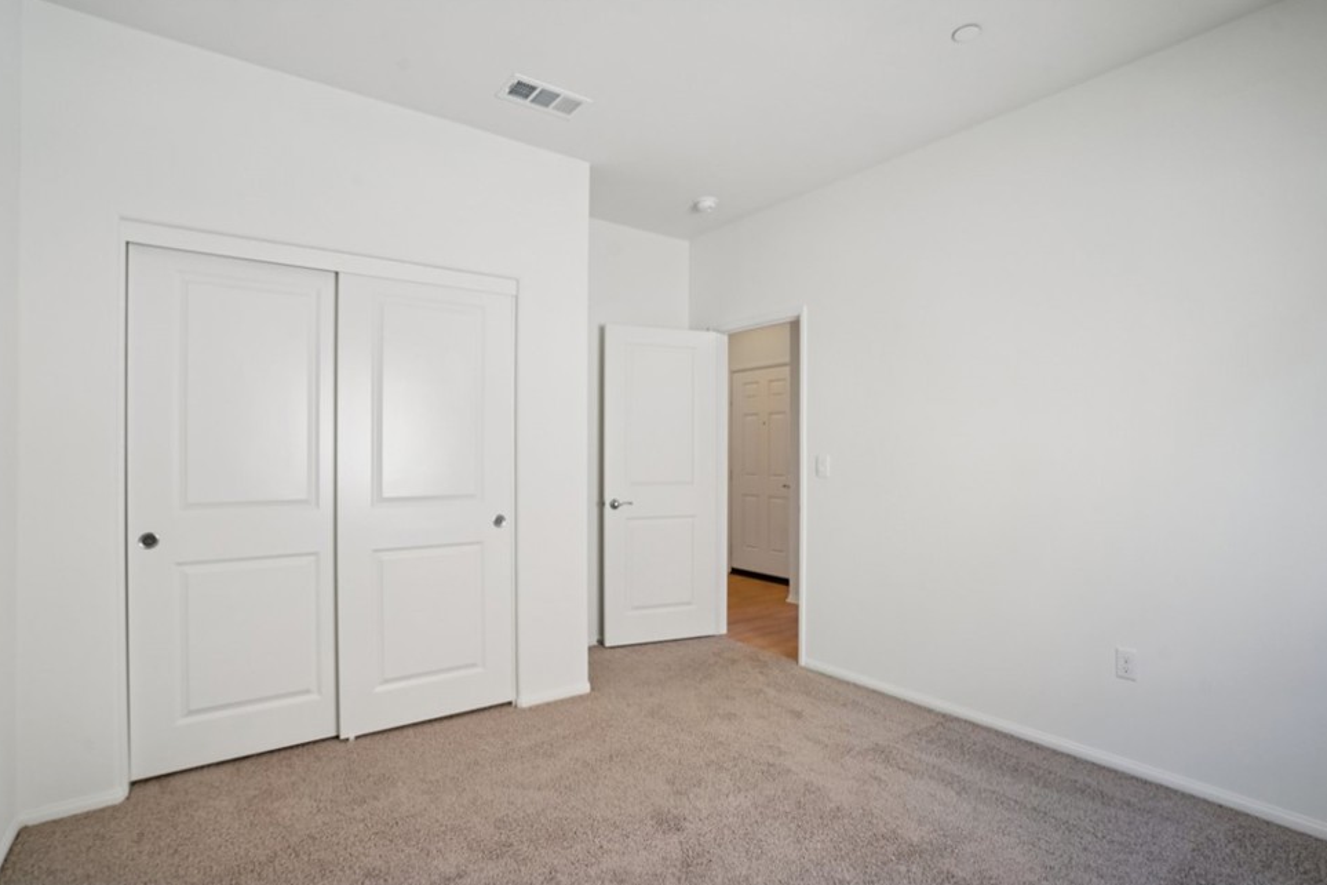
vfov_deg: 70.4
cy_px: 460
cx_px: 686
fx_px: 627
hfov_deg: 93.2
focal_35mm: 17
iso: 250
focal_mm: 16
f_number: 8
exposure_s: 1/30
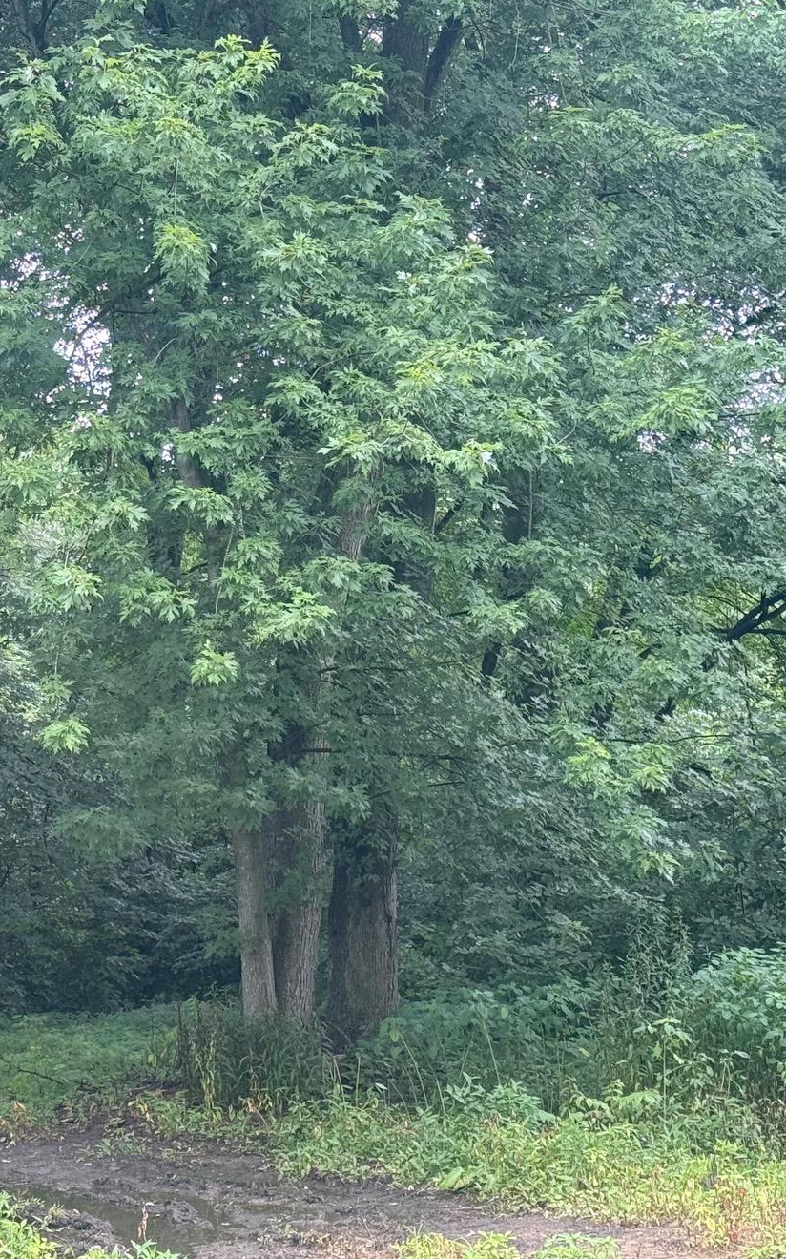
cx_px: 49
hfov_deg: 16.3
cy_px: 696
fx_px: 2709
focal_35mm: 79
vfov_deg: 26.1
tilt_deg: +4.0
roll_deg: +1.8
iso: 80
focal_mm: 6.76
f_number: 1.78
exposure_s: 1/121
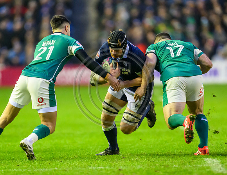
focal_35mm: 682
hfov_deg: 2.9
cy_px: 114
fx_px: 4522
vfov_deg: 2.2
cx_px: 132
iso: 6400
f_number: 2.8
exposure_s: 1/1250
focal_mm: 400
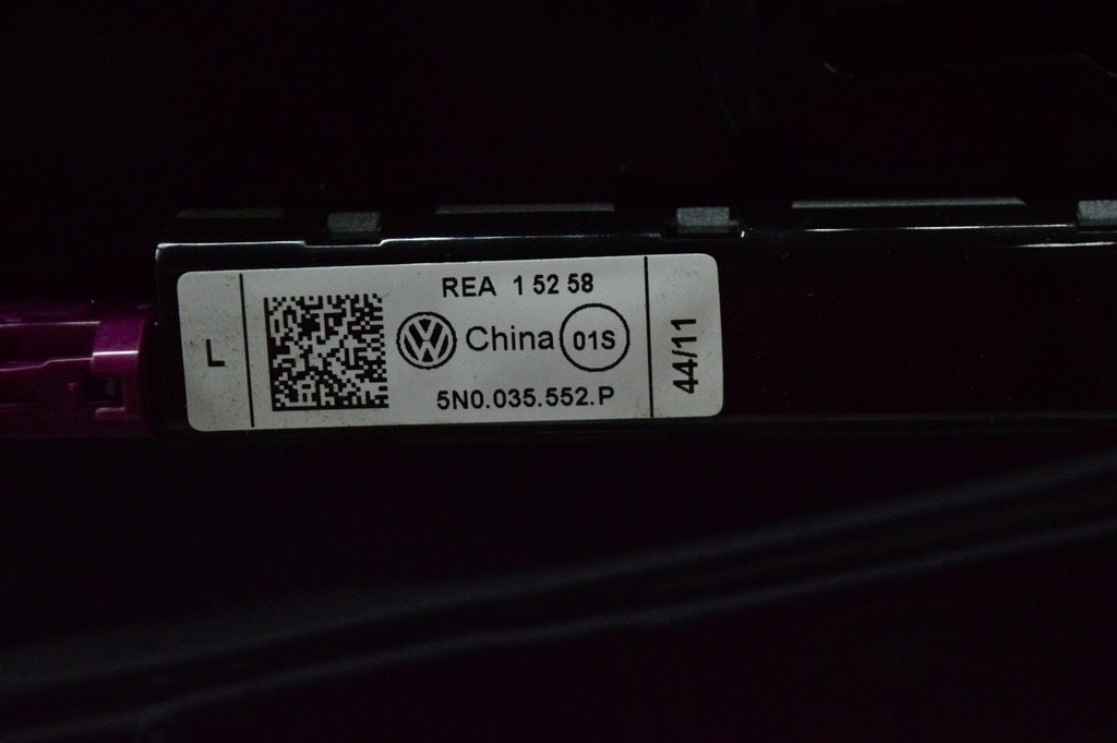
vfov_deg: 16.5
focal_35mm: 82
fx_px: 2558
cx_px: 558
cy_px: 372
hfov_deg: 24.6
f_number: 5.6
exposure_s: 1/500
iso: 6400
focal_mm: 55
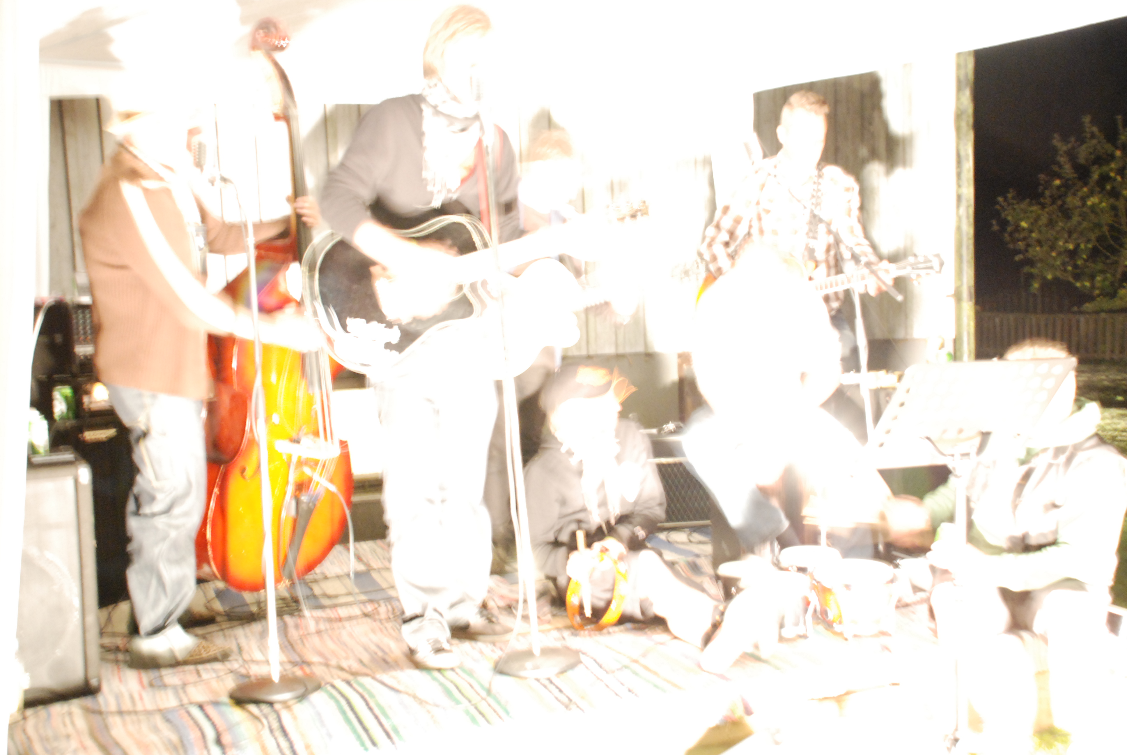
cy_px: 378
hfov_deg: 46.3
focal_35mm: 42
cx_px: 564
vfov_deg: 32.0
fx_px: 1316
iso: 1600
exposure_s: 2
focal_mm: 28
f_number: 4.5
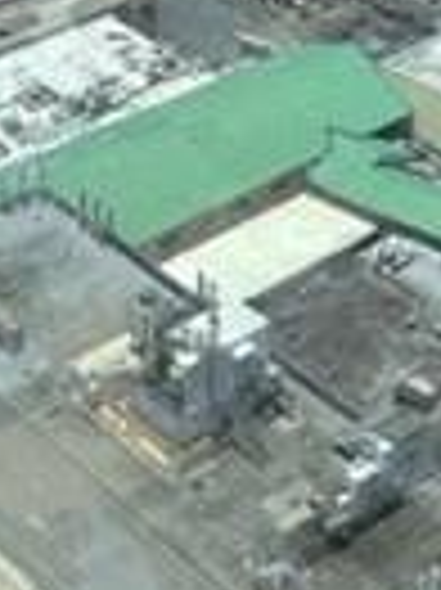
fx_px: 2161
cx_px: 378
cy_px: -716
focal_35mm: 127
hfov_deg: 11.6
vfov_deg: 12.8
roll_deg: -0.5
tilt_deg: -7.9
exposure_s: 1/2049
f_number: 1.6
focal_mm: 5.1
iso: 32
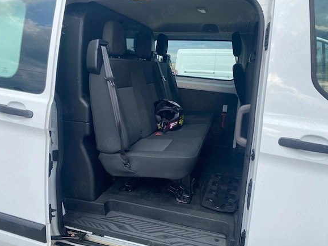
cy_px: 123
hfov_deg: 65.3
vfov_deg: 51.3
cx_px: 162
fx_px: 256
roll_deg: +0.3
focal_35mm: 27
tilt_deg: -12.1
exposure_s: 1/673
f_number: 1.8
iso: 32
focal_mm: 4.25
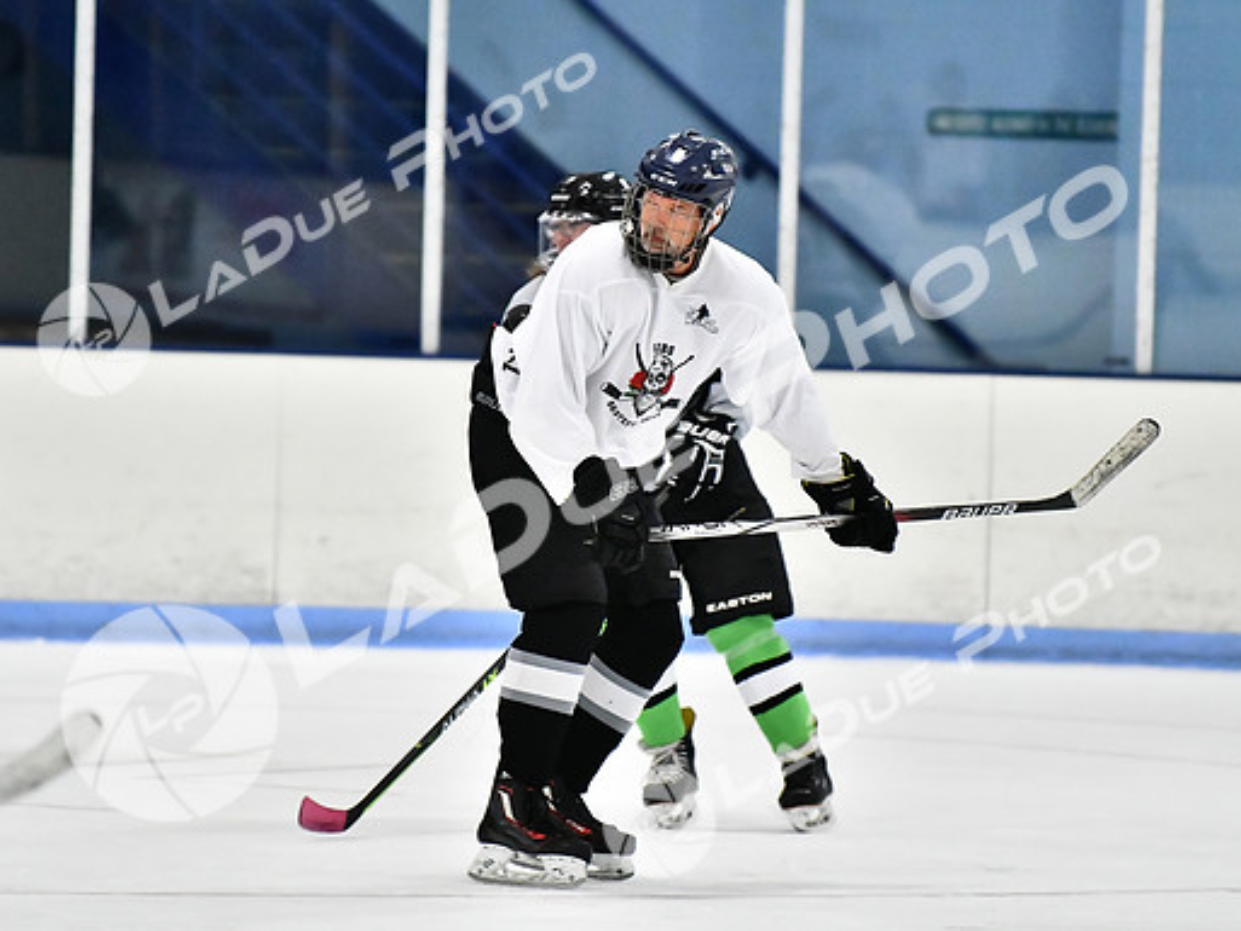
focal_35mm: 326
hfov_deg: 6.1
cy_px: 466
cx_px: 598
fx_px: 11690
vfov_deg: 4.6
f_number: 2.8
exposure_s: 1/1600
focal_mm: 200
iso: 8000
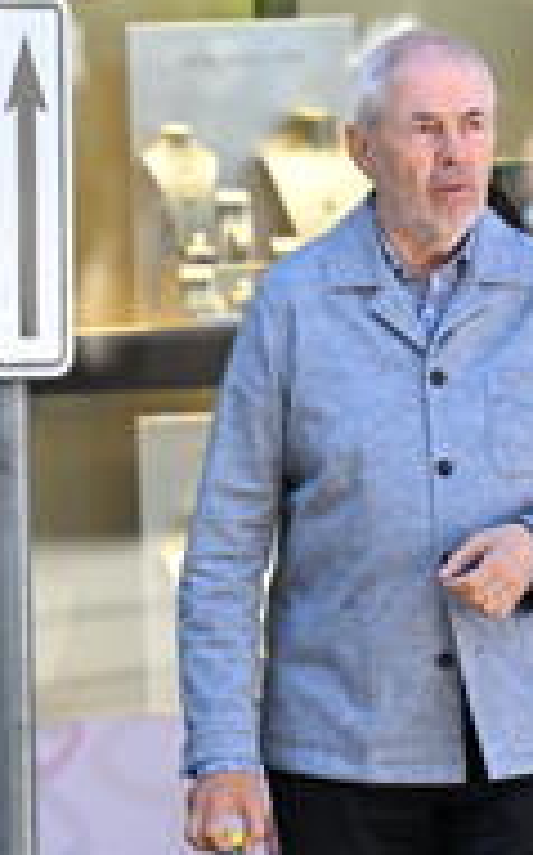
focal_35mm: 515
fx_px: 11997
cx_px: 703
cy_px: 649
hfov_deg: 2.5
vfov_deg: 4.1
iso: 1000
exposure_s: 1/1600
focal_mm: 140
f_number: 3.5
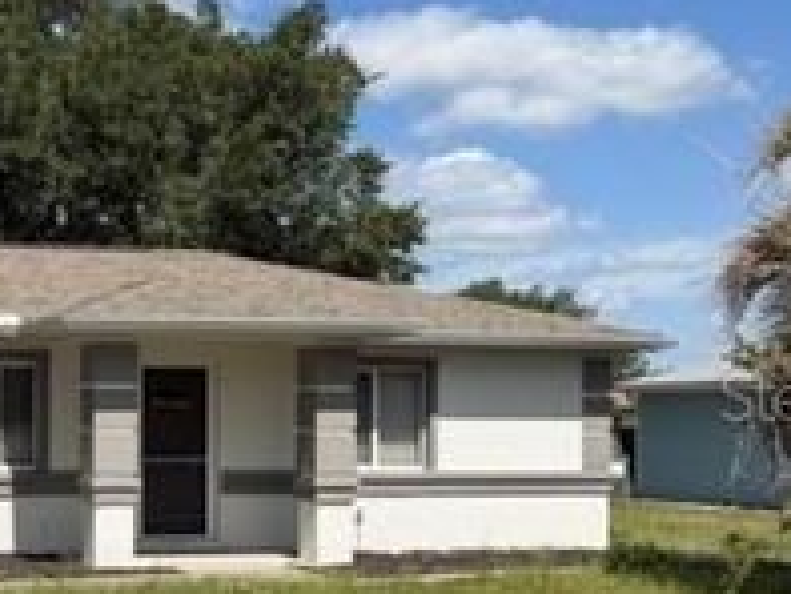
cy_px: 395
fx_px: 1395
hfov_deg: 29.7
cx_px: 12
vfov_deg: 23.9
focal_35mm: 61
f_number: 1.78
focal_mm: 6.76
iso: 80
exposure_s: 1/6173
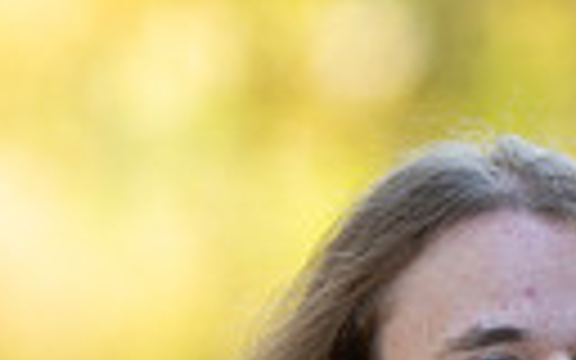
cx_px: 540
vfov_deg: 2.9
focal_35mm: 454
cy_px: 963
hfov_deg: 4.6
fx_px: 7127
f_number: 1.2
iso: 200
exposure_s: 1/640
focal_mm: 85
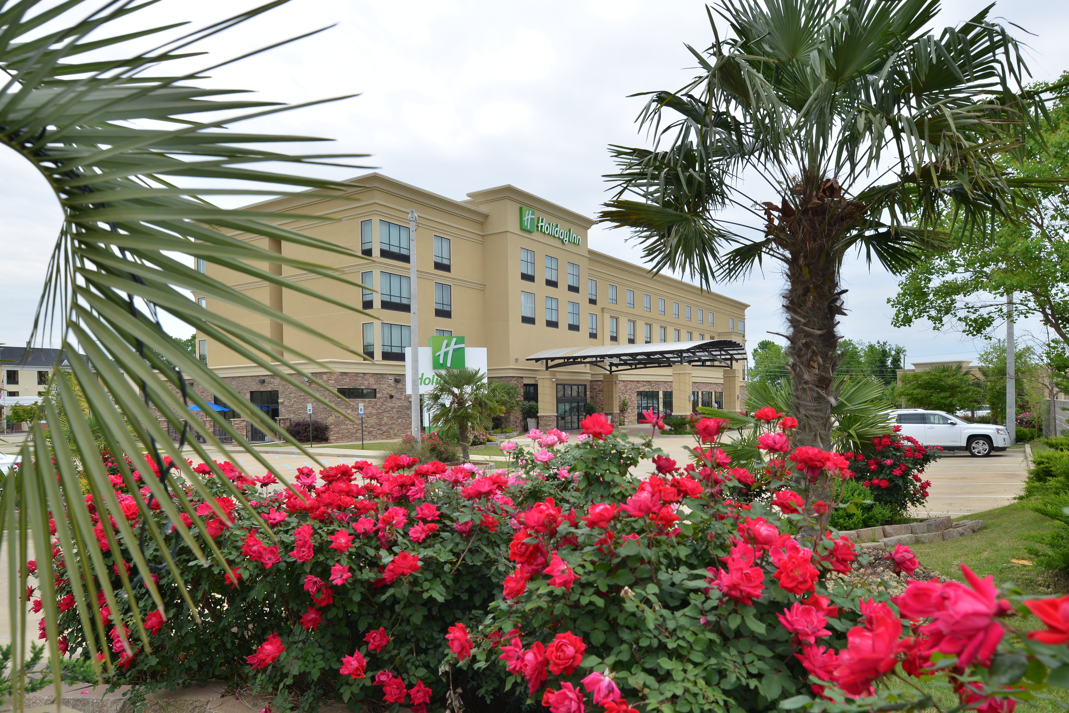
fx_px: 713
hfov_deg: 73.7
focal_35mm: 24
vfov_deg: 53.1
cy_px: 356
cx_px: 534
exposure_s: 1/60
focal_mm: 24
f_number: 11
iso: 100
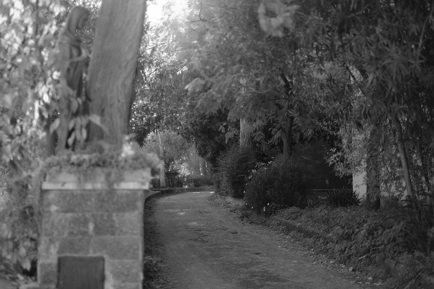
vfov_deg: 25.5
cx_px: 217
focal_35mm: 53
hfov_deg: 37.5
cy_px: 144
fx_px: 639
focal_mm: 35
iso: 400
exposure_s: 1/2000
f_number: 1.4
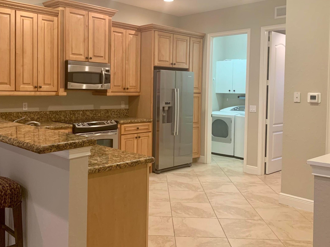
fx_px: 334
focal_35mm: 35
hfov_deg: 52.4
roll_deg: -1.6
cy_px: 103
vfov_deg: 40.6
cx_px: 142
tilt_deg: -1.1
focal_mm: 4.25
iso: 125
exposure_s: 1/60
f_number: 1.8
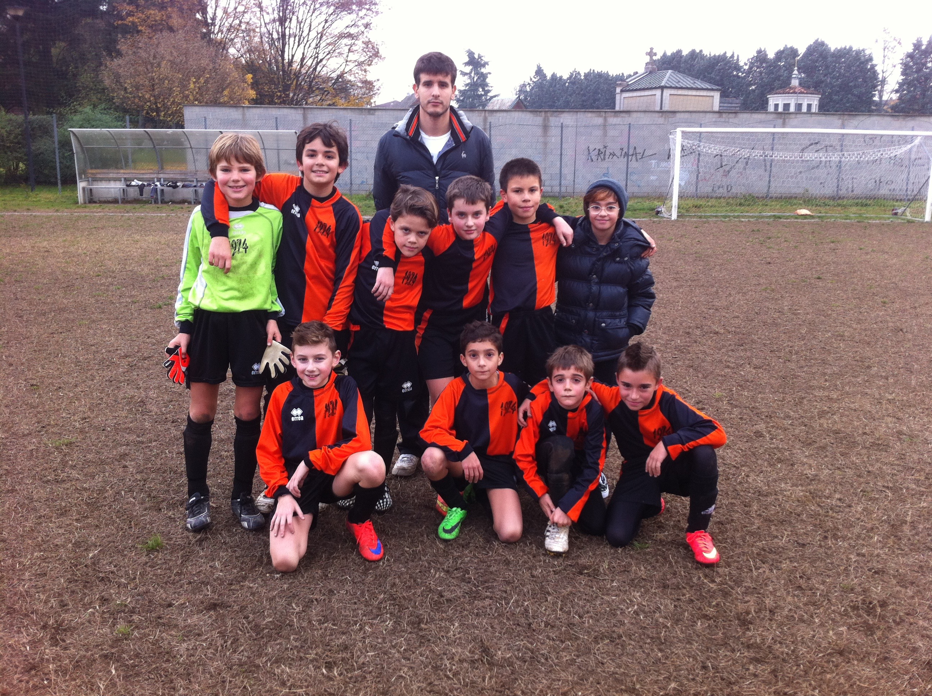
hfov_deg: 52.7
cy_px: 348
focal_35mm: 35
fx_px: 941
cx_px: 466
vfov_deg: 40.6
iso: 80
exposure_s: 1/50
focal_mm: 3.85
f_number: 2.8
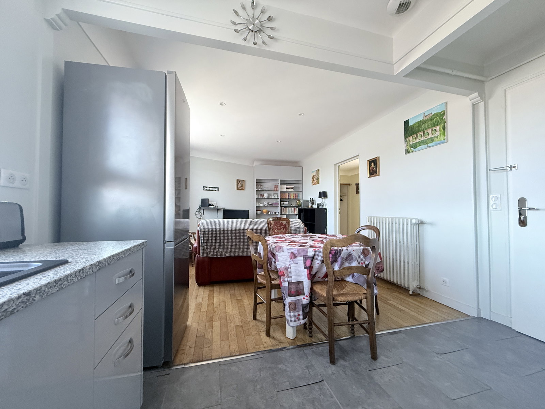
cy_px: 204
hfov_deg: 102.1
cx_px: 272
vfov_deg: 85.7
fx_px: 220
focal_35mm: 14
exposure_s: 1/99
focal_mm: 2.22
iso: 320
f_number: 2.2
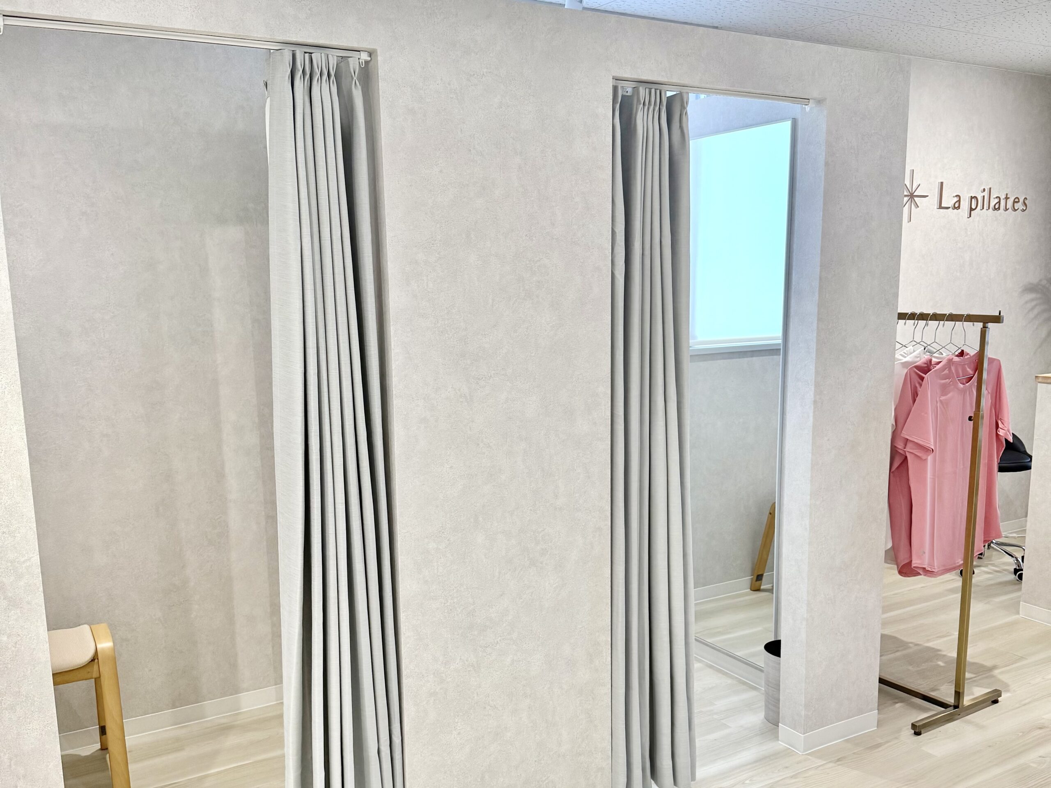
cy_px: 394
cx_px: 526
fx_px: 729
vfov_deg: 56.8
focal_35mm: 24
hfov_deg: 71.6
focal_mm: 6.76
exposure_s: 1/230
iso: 200
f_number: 1.78
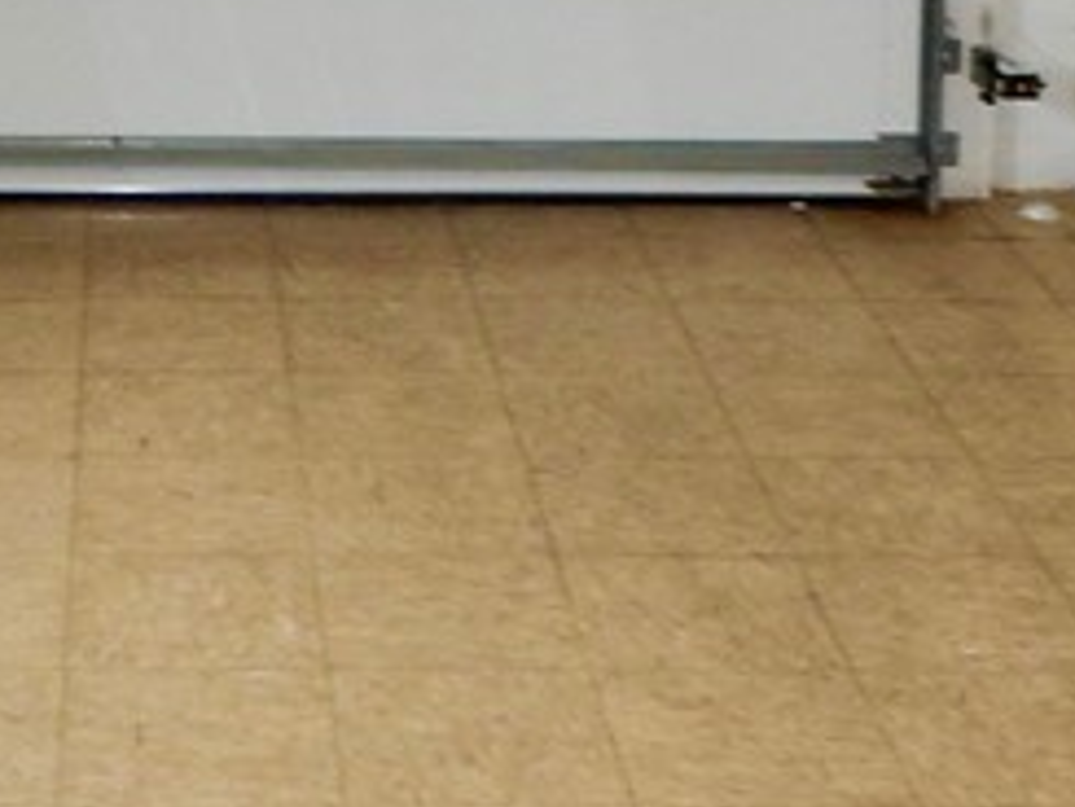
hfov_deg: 20.9
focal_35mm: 92
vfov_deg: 14.7
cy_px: -482
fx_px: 2858
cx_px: 123
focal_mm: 4
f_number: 3
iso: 200
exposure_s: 1/30
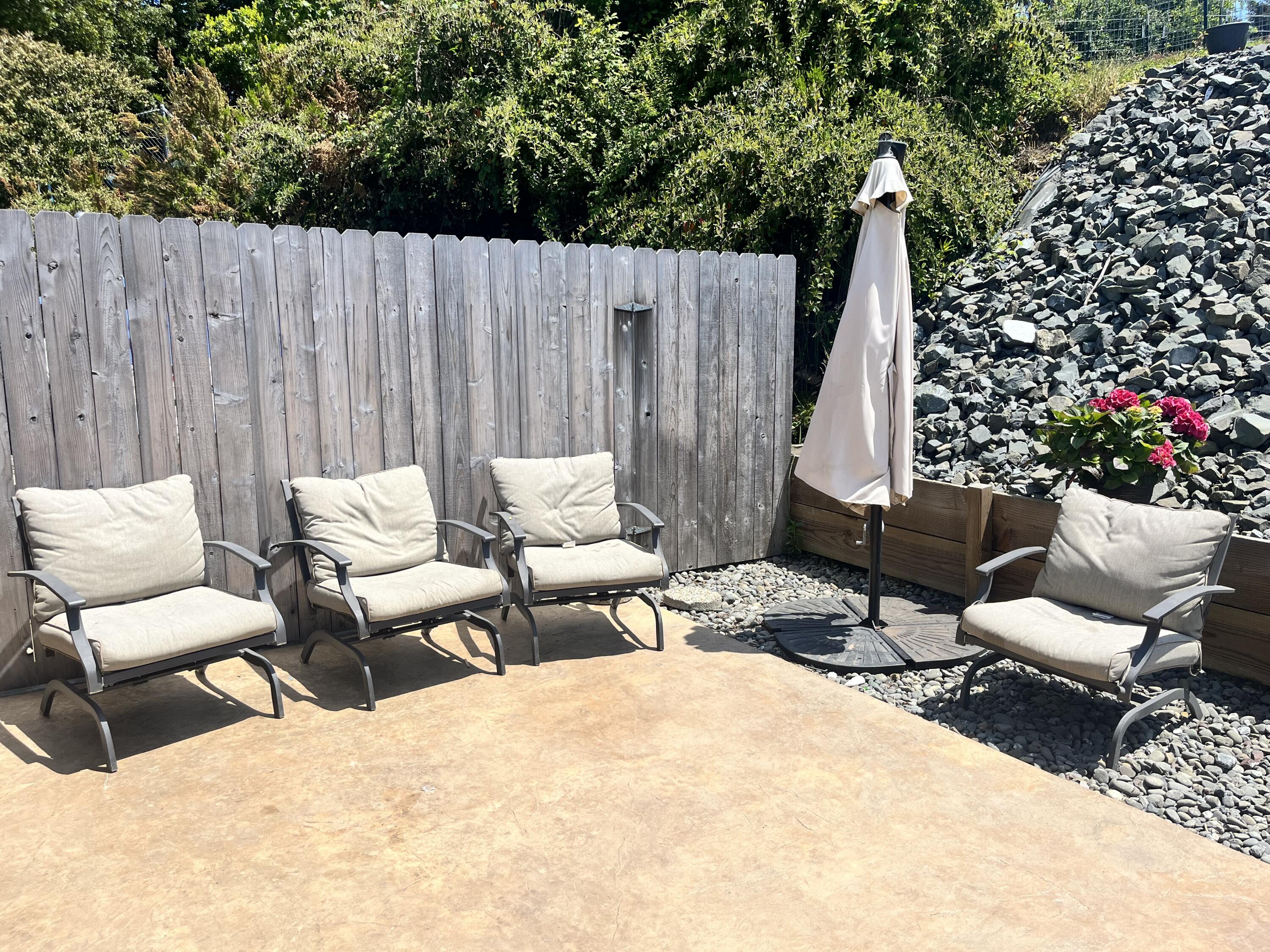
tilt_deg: -10.8
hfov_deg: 67.3
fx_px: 954
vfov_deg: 53.1
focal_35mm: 26
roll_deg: -0.1
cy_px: 476
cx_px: 635
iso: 50
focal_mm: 5.1
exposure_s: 1/2899
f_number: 1.6
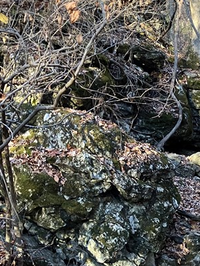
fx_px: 562
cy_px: 154
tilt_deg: +3.6
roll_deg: -0.7
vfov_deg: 26.6
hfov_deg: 19.3
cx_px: 224
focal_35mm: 73
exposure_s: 1/81
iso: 80
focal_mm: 3.99
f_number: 1.8
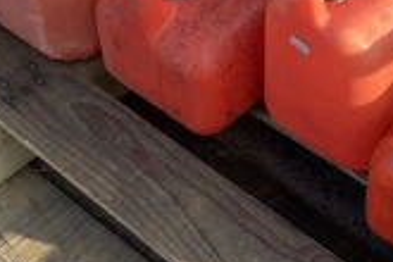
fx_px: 851
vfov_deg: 17.2
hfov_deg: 25.4
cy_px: 21
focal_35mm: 78
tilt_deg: -45.6
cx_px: 333
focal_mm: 3.3
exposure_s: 1/120
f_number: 2.4
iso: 25
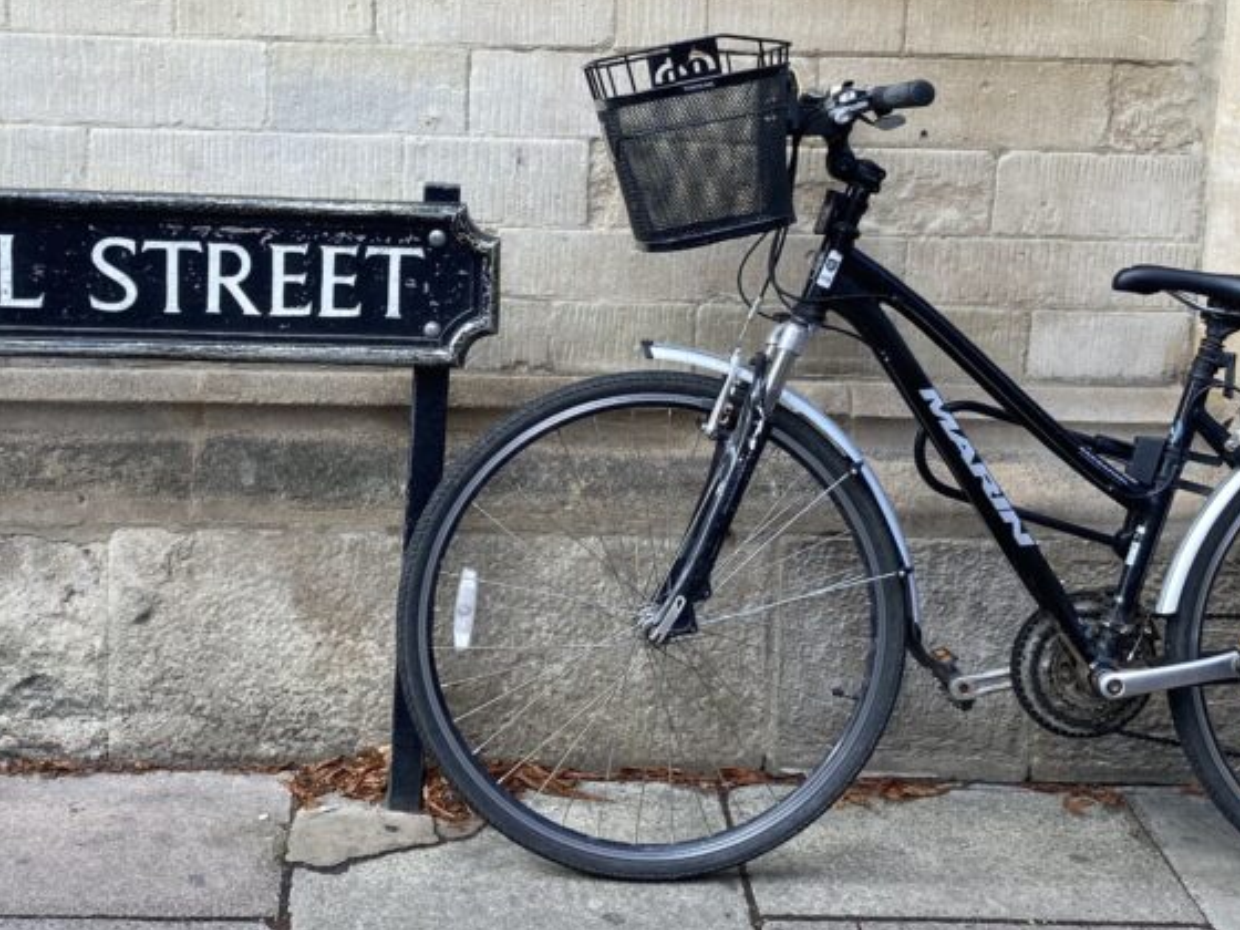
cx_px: 542
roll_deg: -2.8
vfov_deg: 24.3
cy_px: 345
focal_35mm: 60
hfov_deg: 32.1
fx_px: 2149
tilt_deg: -12.4
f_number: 1.8
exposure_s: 1/173
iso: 20
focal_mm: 3.99
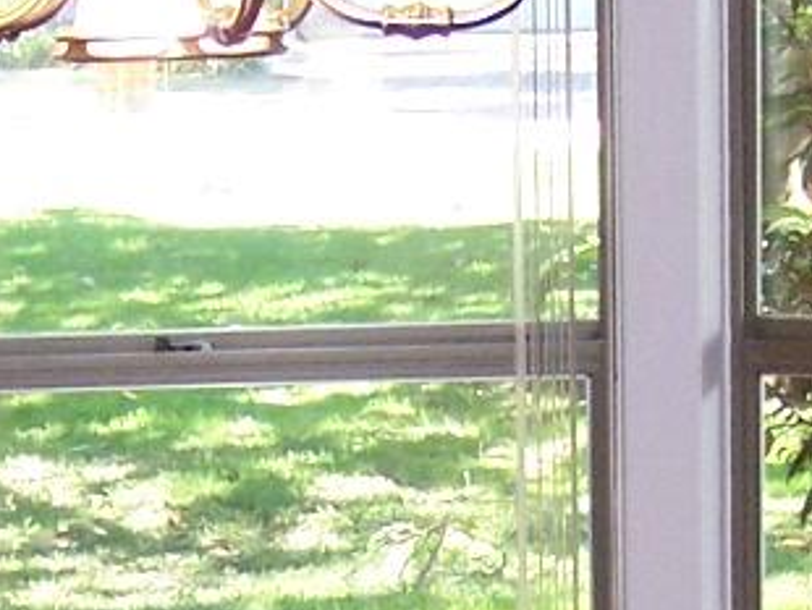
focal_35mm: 165
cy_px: 861
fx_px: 3873
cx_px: 262
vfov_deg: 8.8
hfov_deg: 12.0
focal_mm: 5.5
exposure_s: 1/60
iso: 140
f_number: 2.8
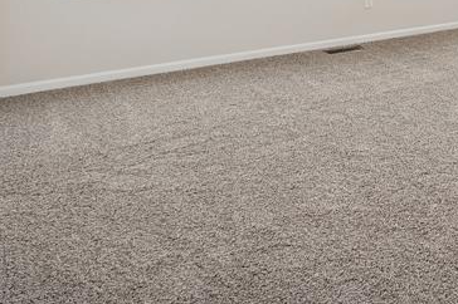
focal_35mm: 45
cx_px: 614
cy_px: -90
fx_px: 572
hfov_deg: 31.8
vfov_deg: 25.6
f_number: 8
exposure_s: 1/100
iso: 400
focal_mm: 16
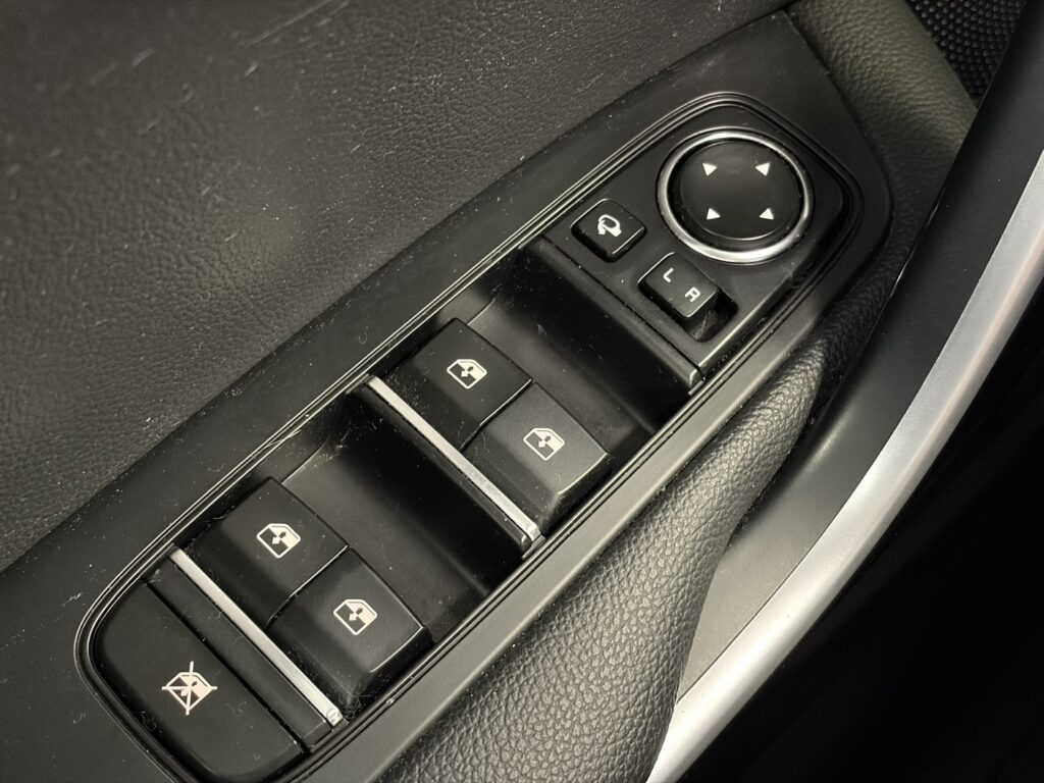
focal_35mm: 52
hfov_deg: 36.8
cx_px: 522
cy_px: 392
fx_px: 1568
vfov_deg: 28.0
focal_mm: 5.96
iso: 400
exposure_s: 1/20
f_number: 1.6
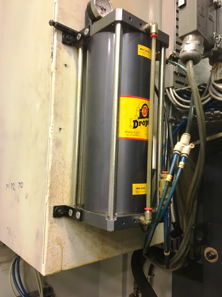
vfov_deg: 61.7
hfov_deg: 48.2
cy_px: 148
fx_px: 248
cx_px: 111
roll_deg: -1.0
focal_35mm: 29
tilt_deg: +4.1
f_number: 2.2
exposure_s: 1/15
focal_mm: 4.15
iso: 200
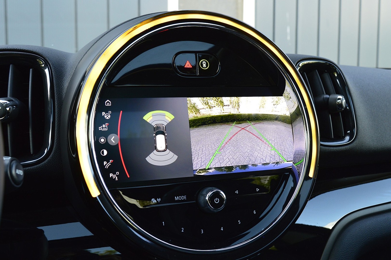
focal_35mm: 36
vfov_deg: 36.8
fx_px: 391
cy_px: 130
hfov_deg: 53.2
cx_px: 196
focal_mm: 24
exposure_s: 1/60
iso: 800
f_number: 8
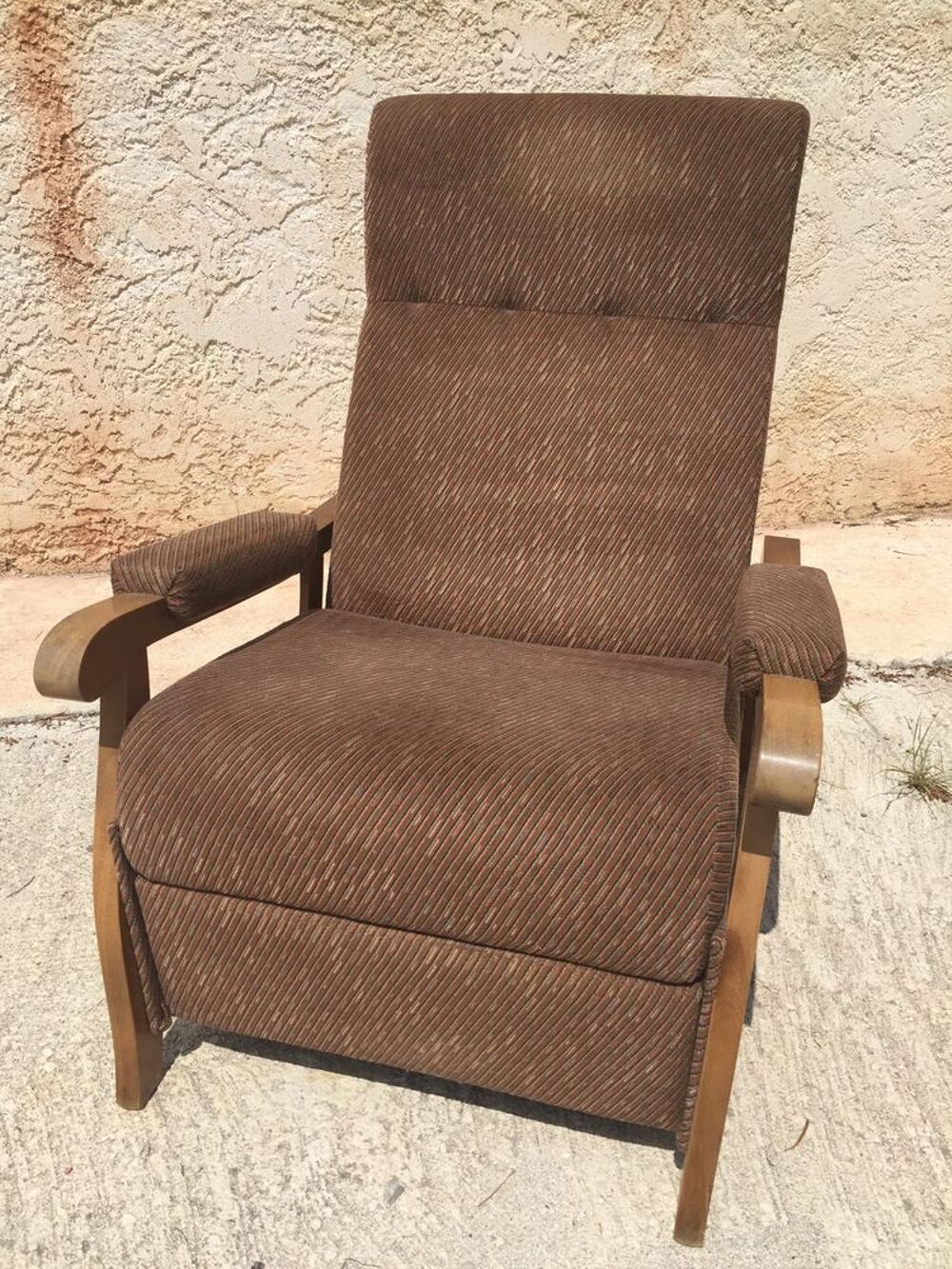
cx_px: 476
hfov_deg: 48.2
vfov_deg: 61.7
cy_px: 634
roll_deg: -0.6
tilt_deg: -22.9
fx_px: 1063
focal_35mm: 29
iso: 32
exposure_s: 1/3597
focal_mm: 4.15
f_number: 2.2
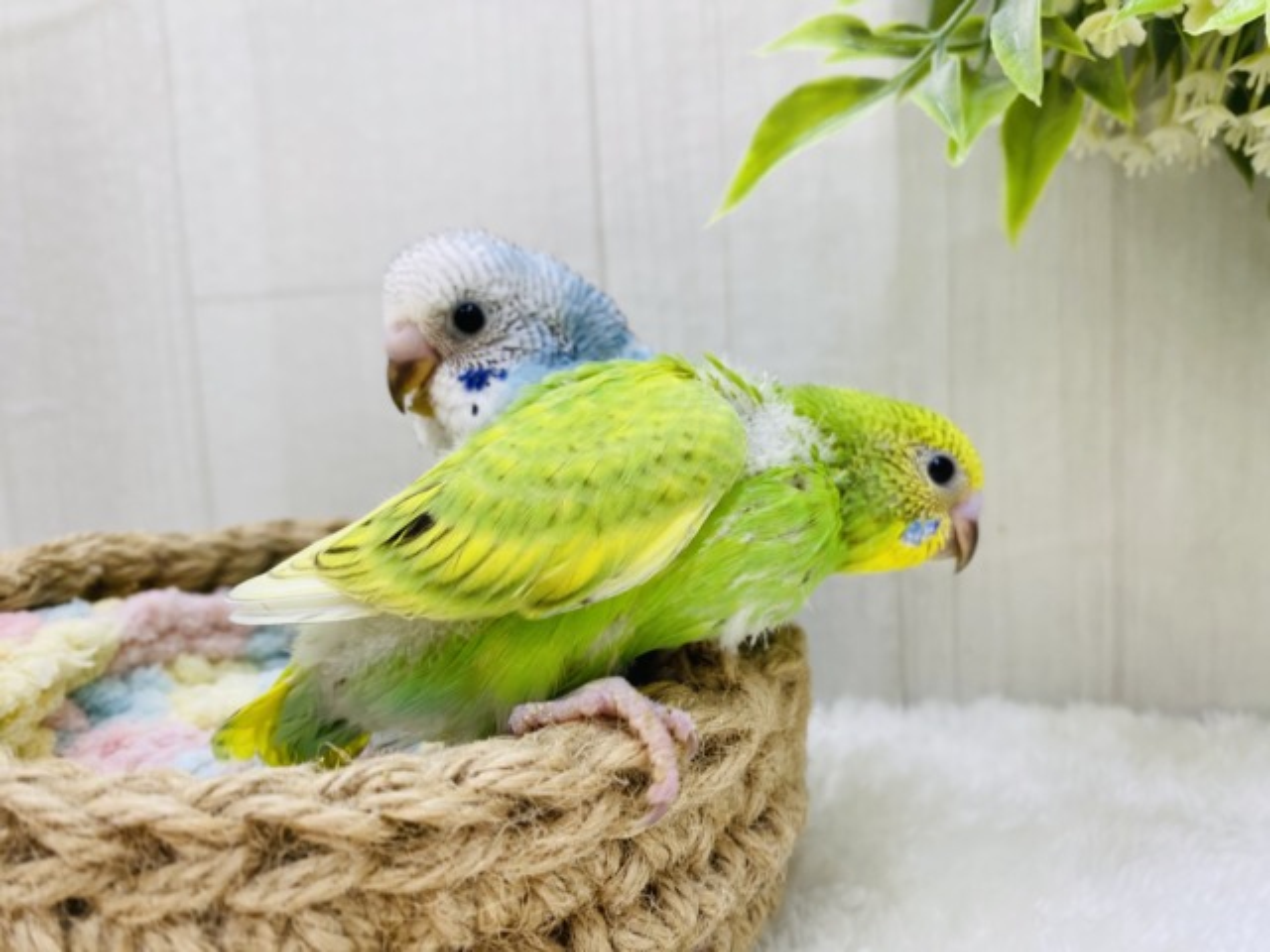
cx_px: 635
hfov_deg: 69.4
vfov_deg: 54.9
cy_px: 476
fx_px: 917
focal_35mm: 25
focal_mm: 4.25
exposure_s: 1/100
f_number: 1.8
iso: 80
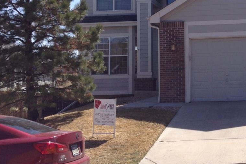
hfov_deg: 27.4
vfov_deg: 18.7
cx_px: 207
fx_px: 492
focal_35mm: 72
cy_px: 33
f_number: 2.4
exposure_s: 1/1290
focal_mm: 4.12
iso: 50
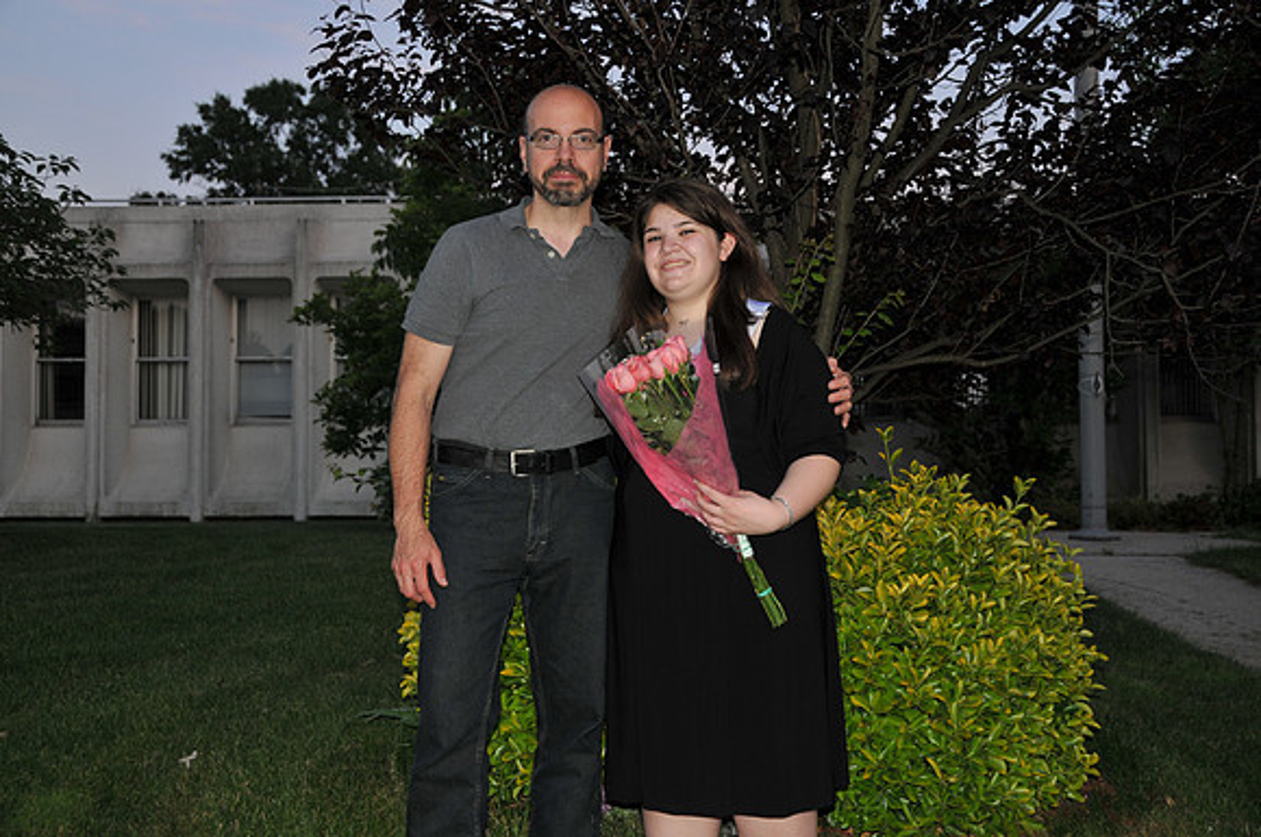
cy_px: 418
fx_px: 1259
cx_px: 630
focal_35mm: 36
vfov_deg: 36.8
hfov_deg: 53.2
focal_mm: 24
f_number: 3.8
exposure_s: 1/60
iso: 200
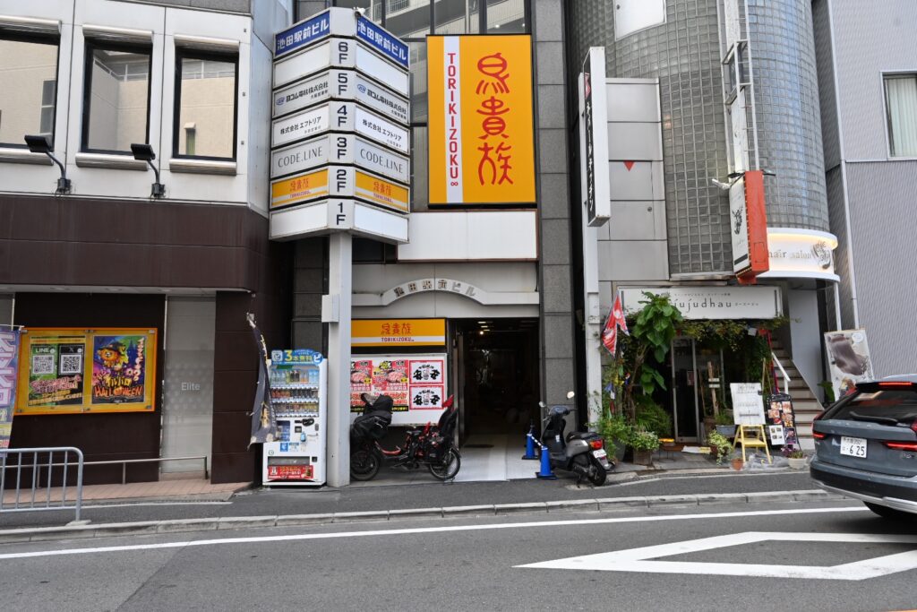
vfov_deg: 53.1
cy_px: 306
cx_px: 458
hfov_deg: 73.7
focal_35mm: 24
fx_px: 611
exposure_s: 1/160
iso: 500
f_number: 8
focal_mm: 24
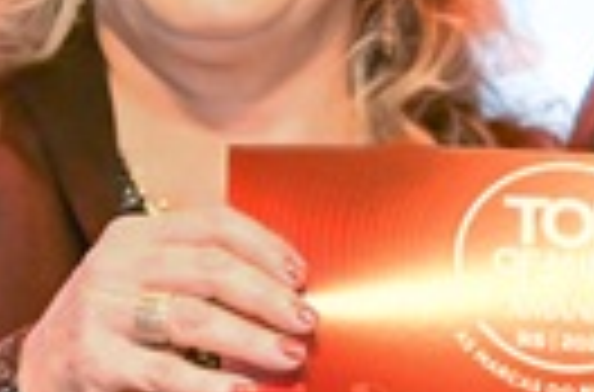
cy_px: 297
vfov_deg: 2.8
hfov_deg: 4.3
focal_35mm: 479
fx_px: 7875
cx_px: 580
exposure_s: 1/400
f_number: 4
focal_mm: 70
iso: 3200
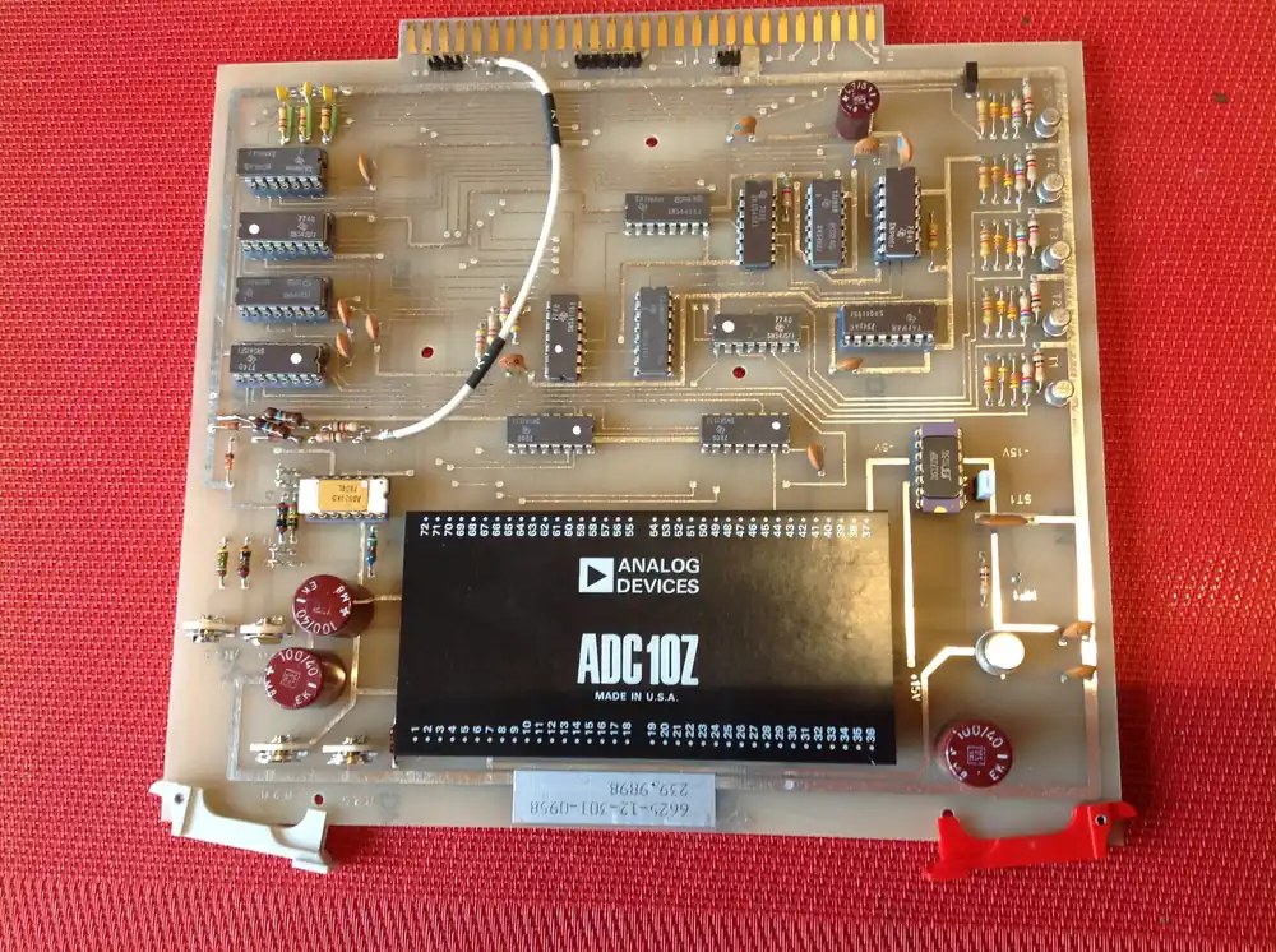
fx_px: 1288
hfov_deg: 52.7
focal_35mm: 35
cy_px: 476
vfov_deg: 40.6
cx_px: 638
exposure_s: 1/15
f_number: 2.4
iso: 64
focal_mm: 4.28
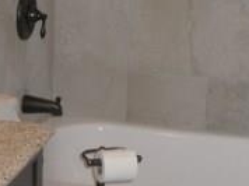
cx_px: 60
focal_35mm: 137
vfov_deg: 10.7
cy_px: -13
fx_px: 984
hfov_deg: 14.4
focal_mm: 6.2
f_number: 2.7
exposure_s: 1/60
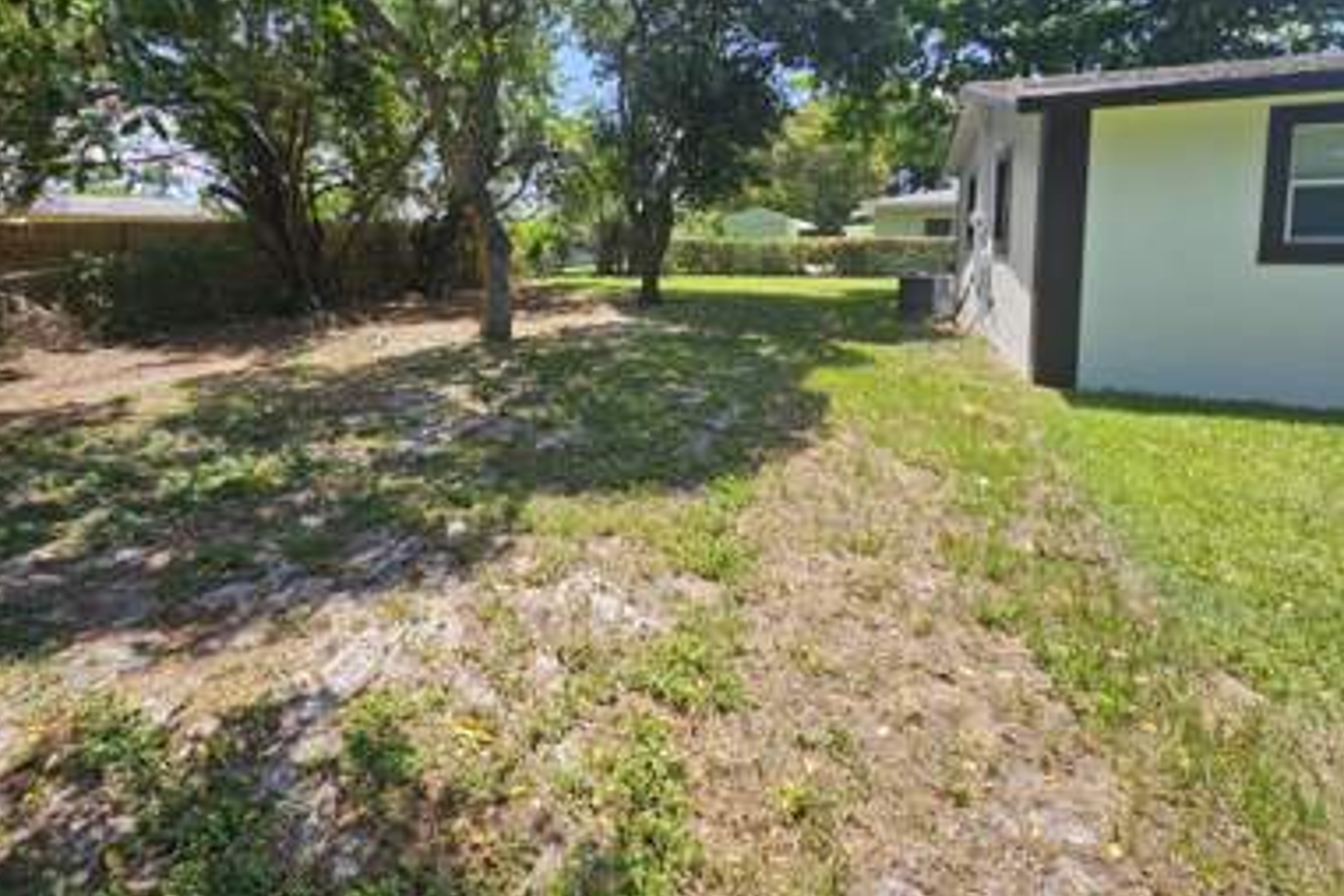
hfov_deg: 92.0
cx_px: 536
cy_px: 291
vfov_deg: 68.3
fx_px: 635
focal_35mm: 17
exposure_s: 1/1000
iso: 50
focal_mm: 2.2
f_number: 2.2
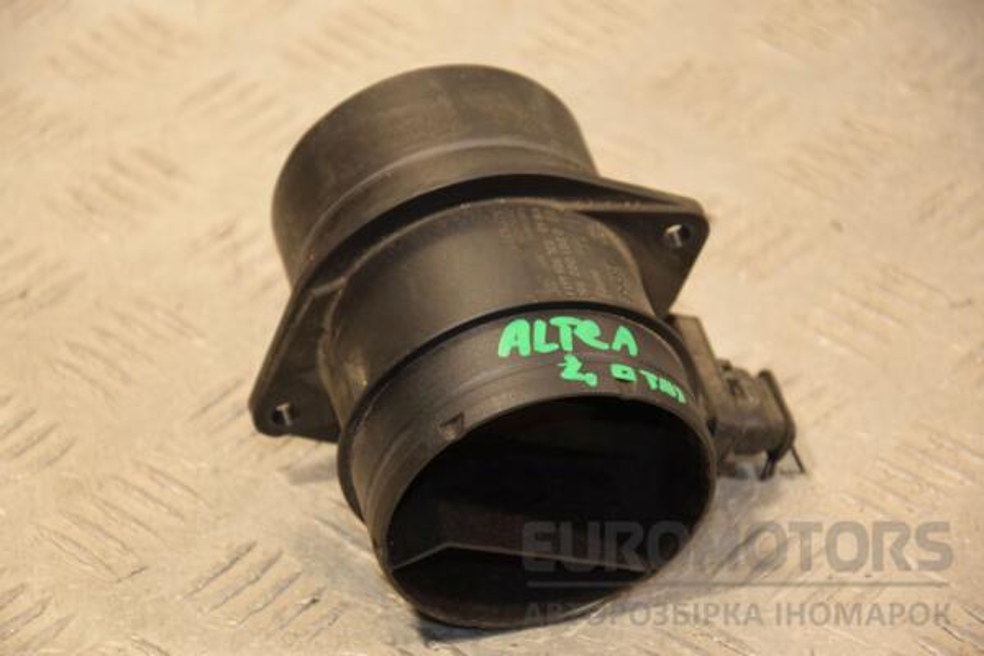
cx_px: 492
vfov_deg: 8.7
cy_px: 328
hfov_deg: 13.0
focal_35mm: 158
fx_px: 4305
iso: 800
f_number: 5.6
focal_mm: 105
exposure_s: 1/125
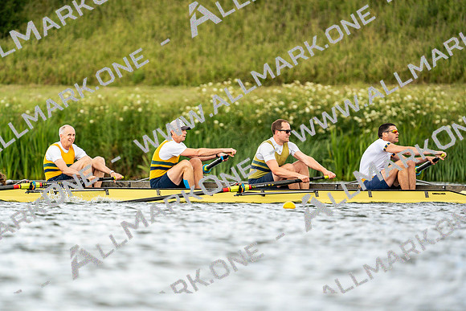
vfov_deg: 2.3
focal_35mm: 600
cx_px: 233
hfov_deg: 3.4
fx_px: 7768
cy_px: 156
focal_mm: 600
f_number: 6.3
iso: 800
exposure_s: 1/2000
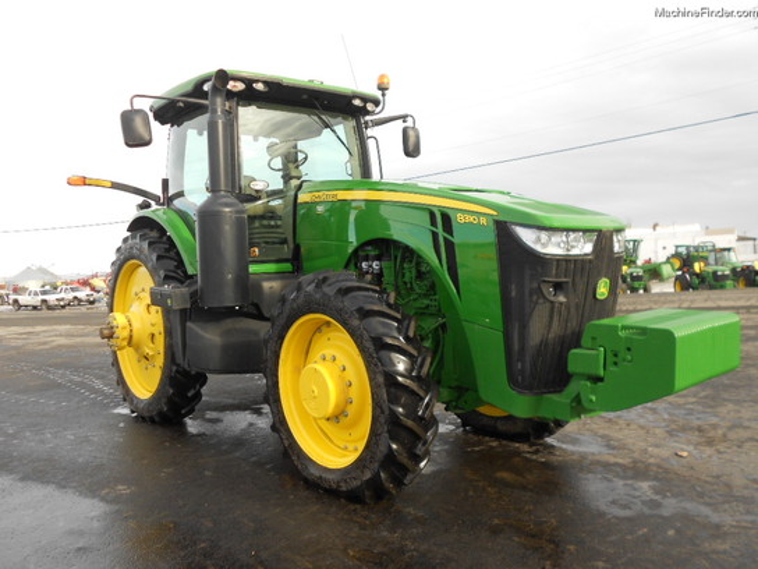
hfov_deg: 61.7
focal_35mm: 29
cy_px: 284
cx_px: 379
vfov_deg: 48.2
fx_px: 635
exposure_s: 1/320
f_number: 3.4
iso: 80
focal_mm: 5.1
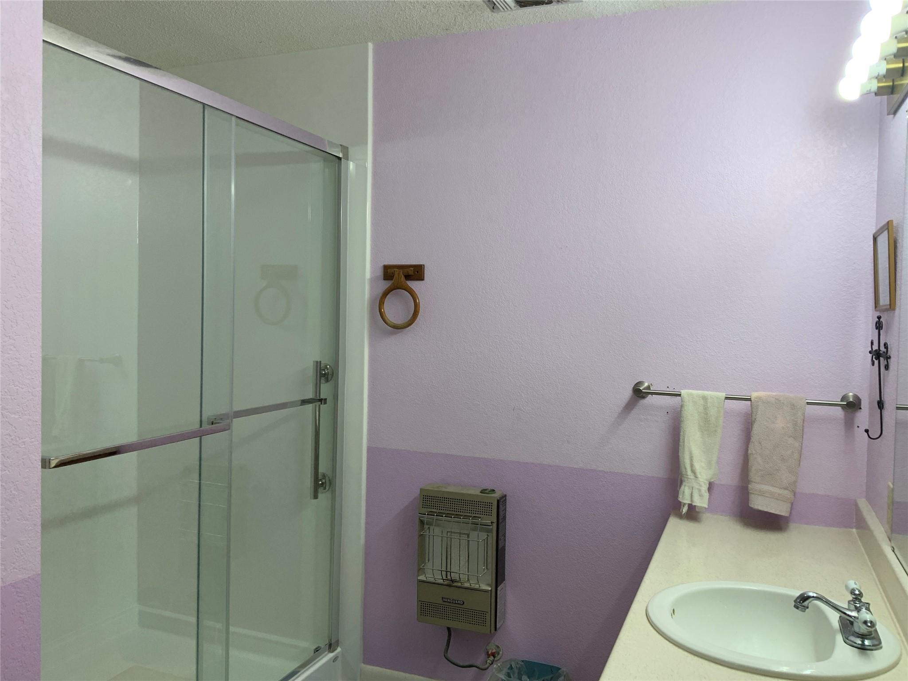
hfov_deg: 61.7
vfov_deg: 48.2
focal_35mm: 29
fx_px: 761
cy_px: 340
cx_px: 454
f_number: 1.8
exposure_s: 1/122
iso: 20
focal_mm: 3
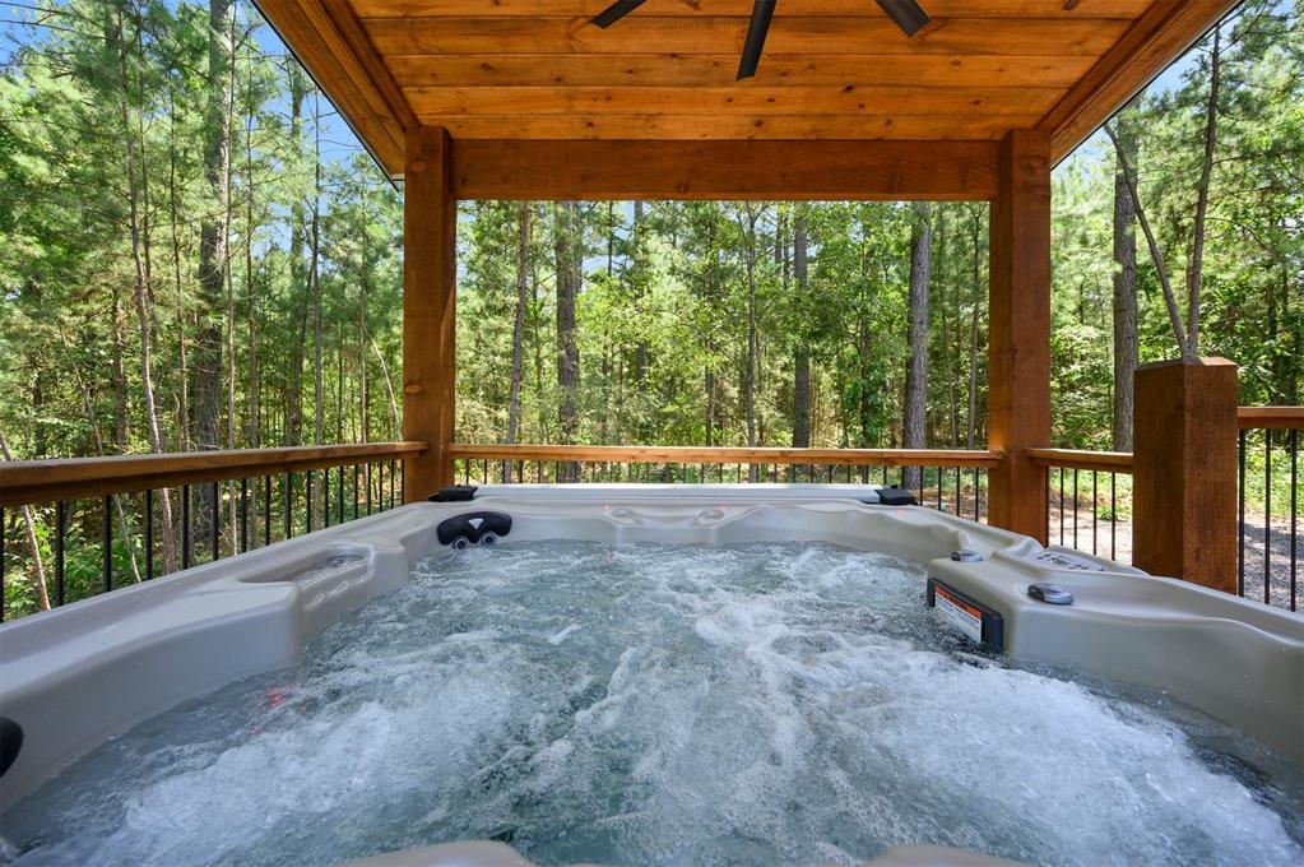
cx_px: 652
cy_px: 434
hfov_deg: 104.3
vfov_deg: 81.1
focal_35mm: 14
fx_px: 507
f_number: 6.3
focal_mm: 14
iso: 800
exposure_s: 1/250
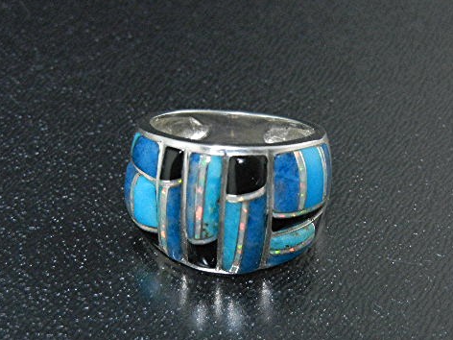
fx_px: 1047
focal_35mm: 80
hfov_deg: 24.4
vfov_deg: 18.4
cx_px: 226
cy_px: 192
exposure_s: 1/30
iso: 800
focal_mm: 10.6
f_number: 8
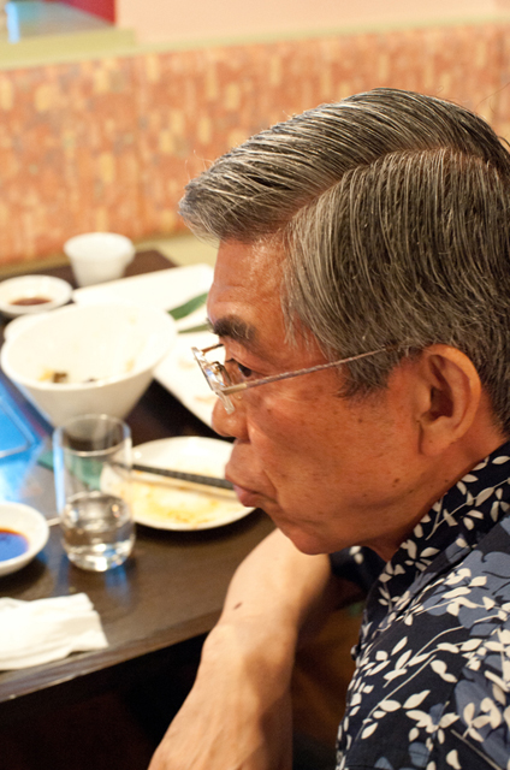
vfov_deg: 39.7
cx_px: 255
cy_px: 385
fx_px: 1067
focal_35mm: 50
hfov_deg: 26.9
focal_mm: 50
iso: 6400
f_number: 8
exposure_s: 1/30
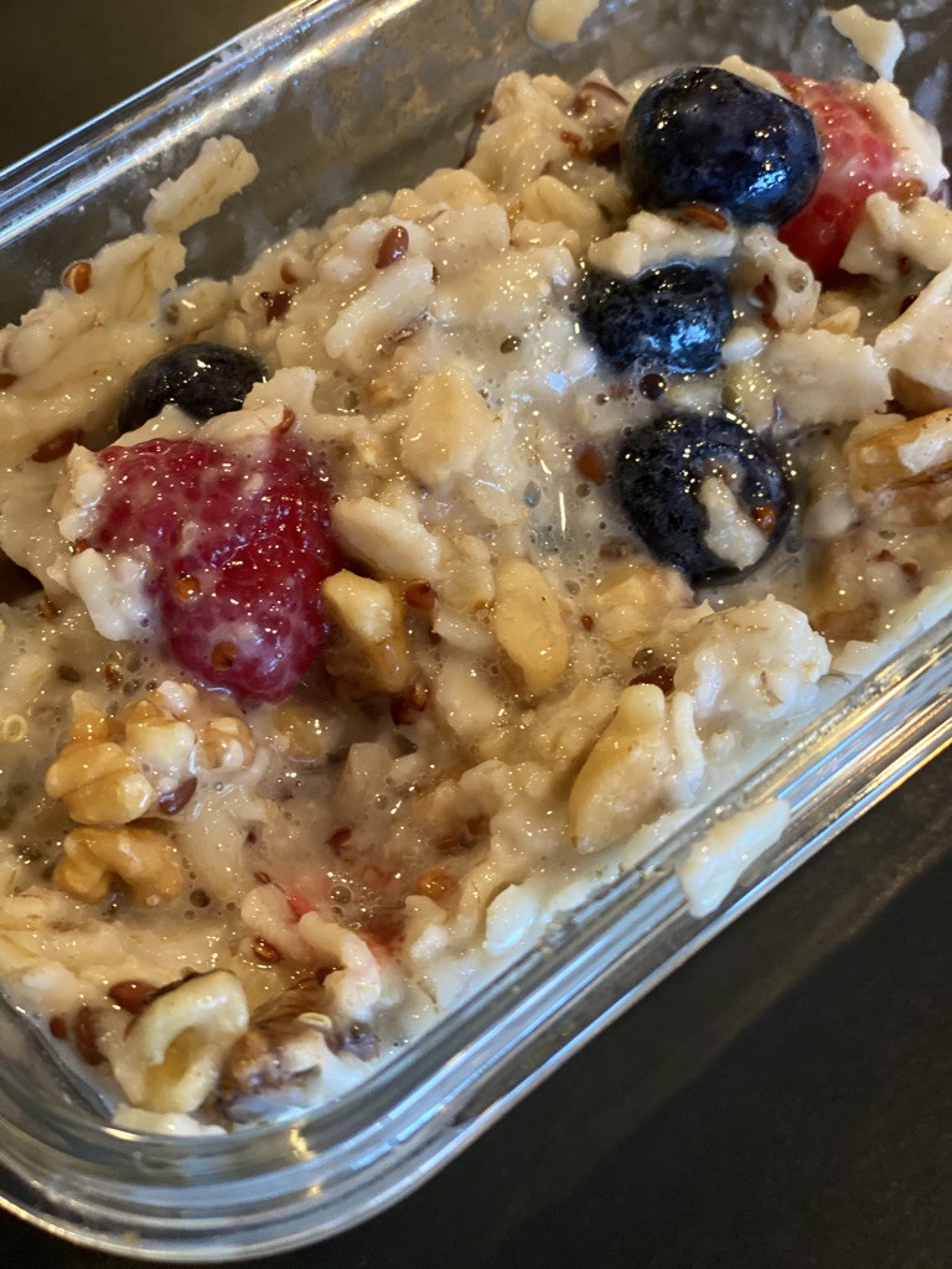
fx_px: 1907
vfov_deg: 36.8
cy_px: 634
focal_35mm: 52
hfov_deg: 28.0
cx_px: 476
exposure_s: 1/40
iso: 320
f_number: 2
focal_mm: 6
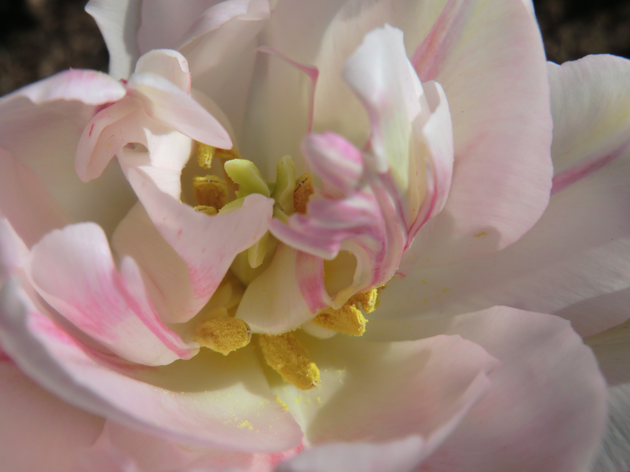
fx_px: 728
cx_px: 315
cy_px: 236
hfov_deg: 46.8
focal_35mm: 40
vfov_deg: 36.0
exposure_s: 1/250
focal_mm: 7.1
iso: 64
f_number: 8.8
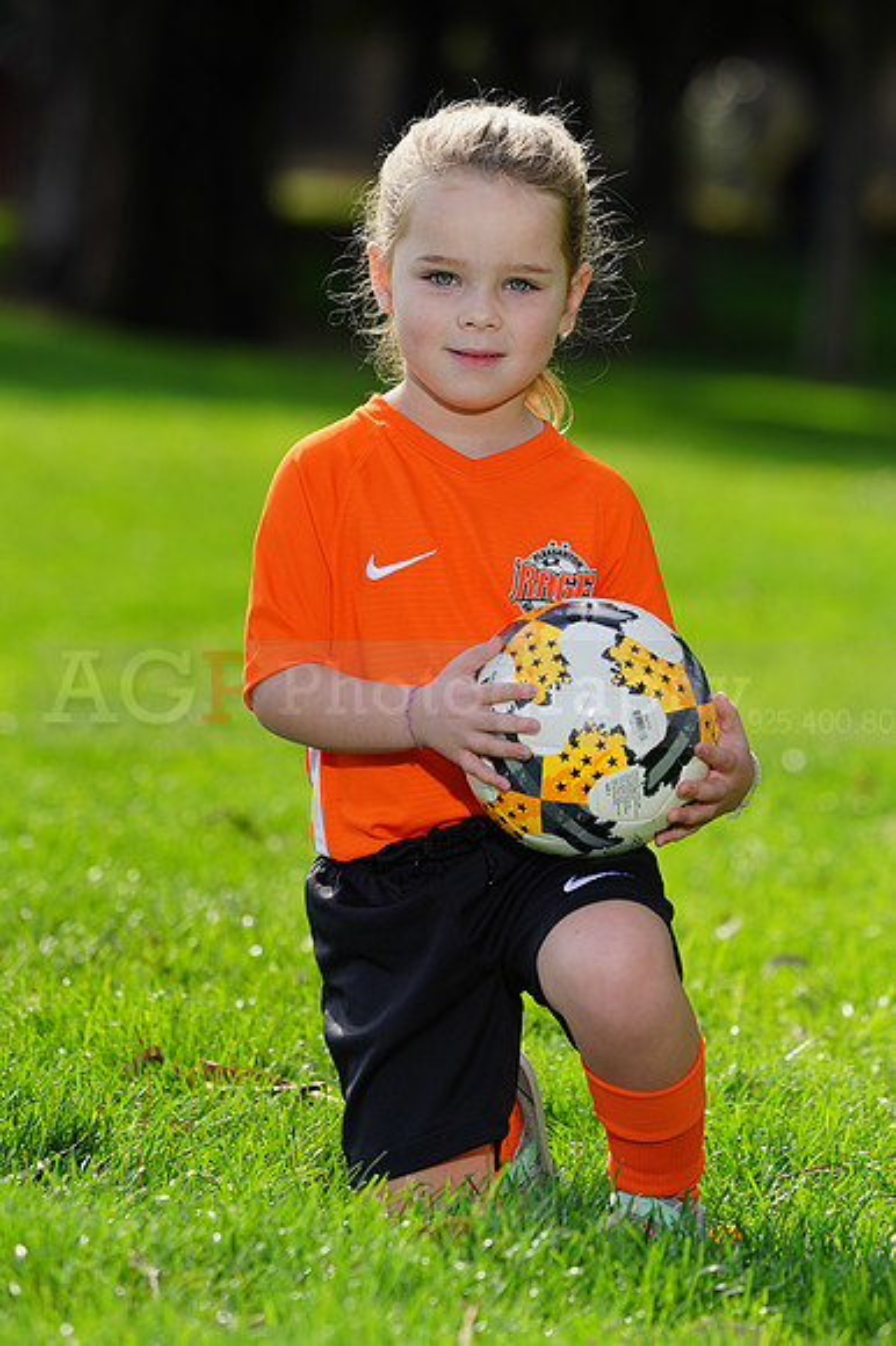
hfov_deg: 4.5
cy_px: 673
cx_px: 448
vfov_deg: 6.8
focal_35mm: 303
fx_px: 11325
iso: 125
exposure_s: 1/200
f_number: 8
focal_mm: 303
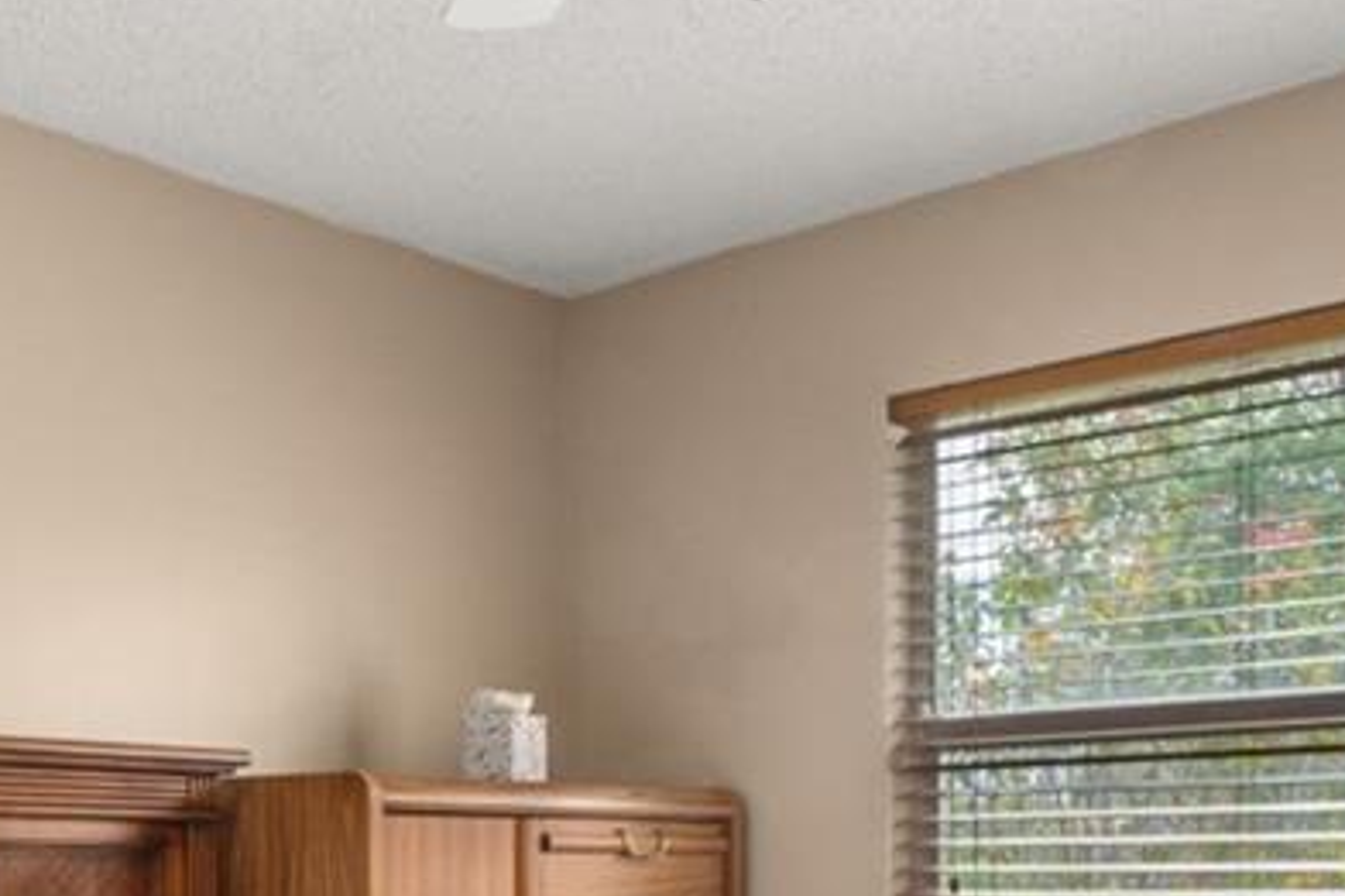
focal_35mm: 49
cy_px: 869
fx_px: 1830
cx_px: 731
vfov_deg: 26.2
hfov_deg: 40.3
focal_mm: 12
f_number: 11
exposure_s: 1/5
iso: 400
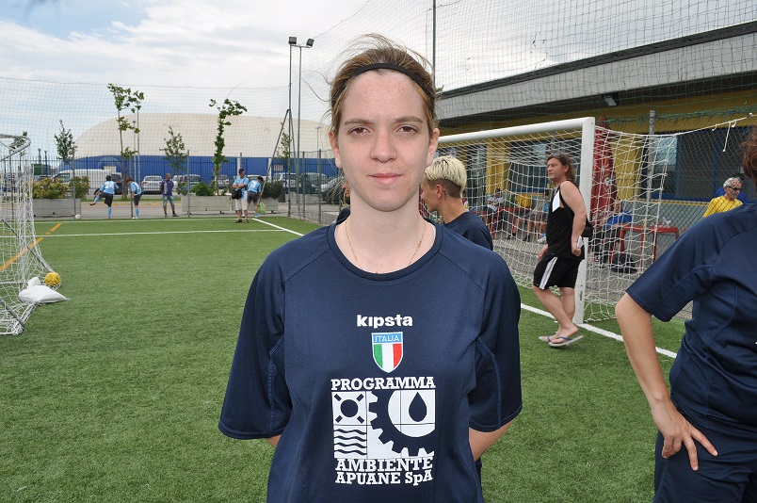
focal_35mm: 30
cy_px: 252
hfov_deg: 62.0
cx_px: 378
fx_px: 630
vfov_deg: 43.5
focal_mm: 20
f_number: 13
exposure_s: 1/200
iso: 200
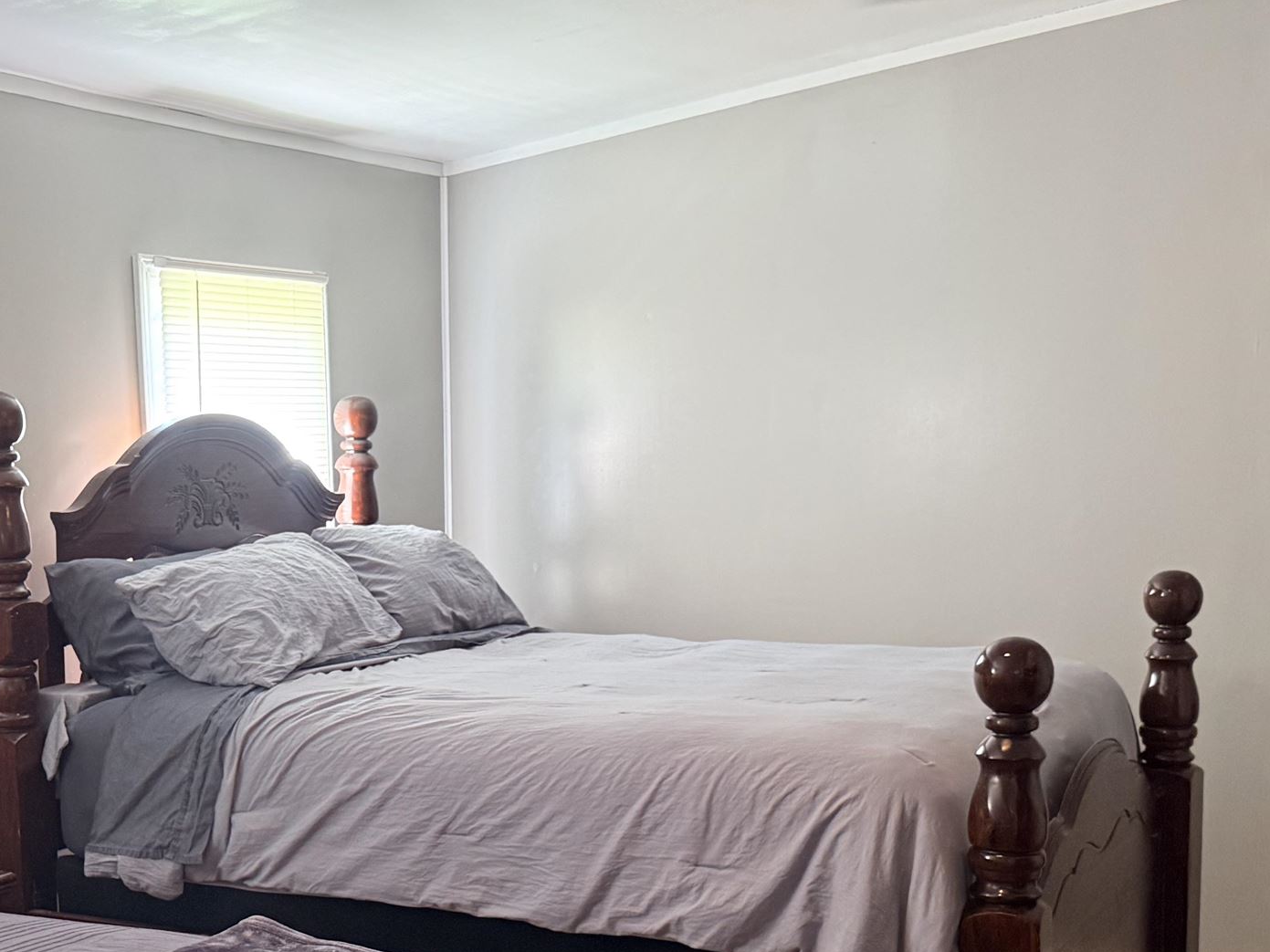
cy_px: 744
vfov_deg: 27.1
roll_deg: +0.5
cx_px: 409
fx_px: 1944
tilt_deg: -8.9
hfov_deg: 35.8
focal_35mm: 53
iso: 400
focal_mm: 6.76
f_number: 1.78
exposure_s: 1/60
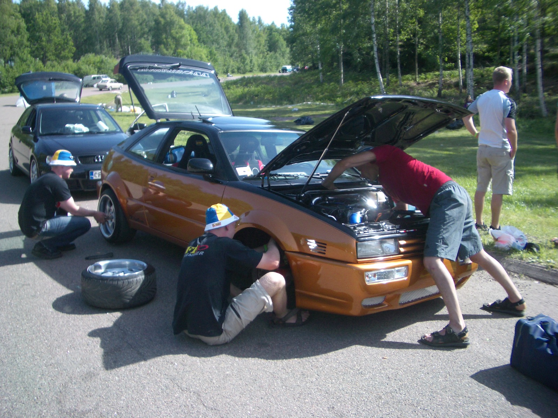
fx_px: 564
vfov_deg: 40.7
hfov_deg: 52.6
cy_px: 209
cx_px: 279
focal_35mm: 35
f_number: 2.6
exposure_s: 1/500
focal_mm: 5.8
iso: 50
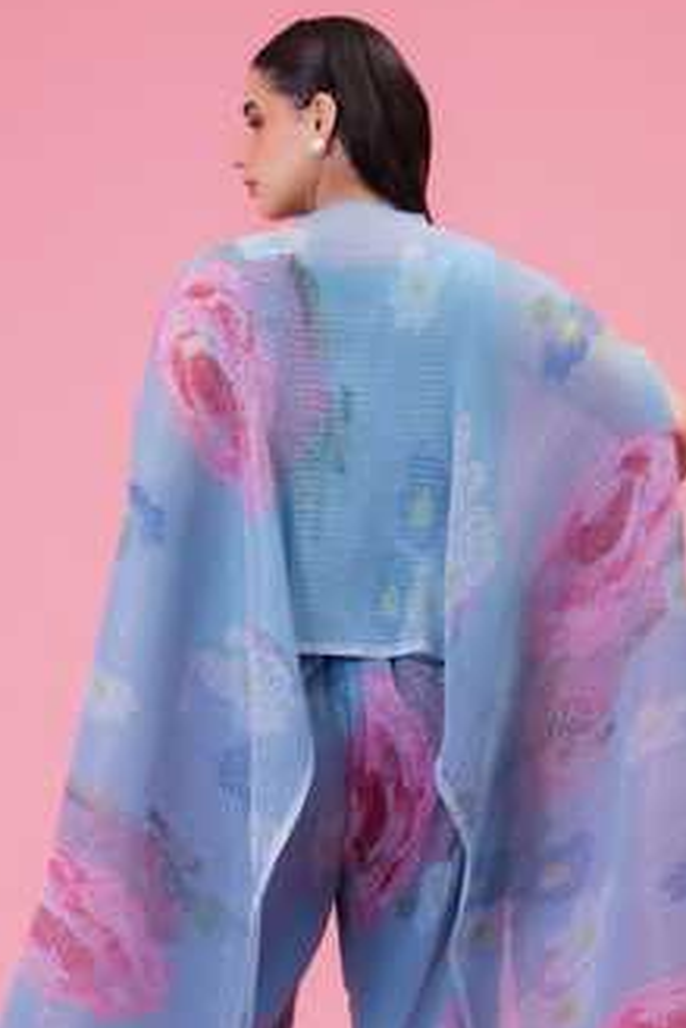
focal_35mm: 112
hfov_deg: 12.2
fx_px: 3198
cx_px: 341
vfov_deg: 18.1
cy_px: 782
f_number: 9
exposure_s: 1/125
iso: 250
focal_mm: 70
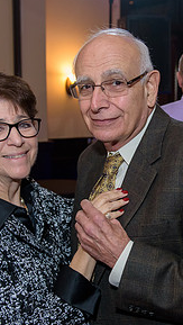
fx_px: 525
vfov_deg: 34.3
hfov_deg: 19.4
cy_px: 165
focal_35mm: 61
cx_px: 167
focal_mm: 29
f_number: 3.2
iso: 1250
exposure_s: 1/125
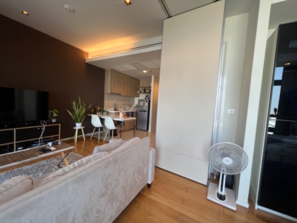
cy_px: 112
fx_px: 112
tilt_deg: -2.4
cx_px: 148
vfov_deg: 89.9
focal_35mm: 13
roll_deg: -2.8
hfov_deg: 106.2
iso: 160
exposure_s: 1/99
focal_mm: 1.57
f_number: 1.8
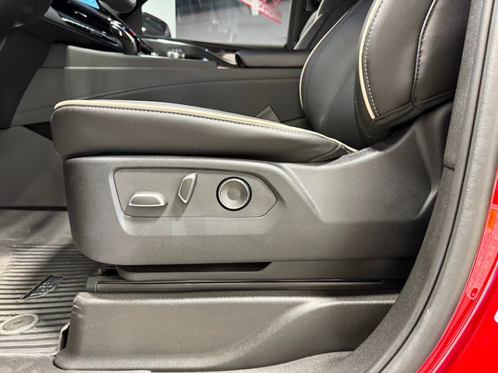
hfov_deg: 71.6
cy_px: 186
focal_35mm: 24
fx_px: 345
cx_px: 249
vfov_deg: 56.8
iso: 640
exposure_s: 1/60
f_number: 1.78
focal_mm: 6.76
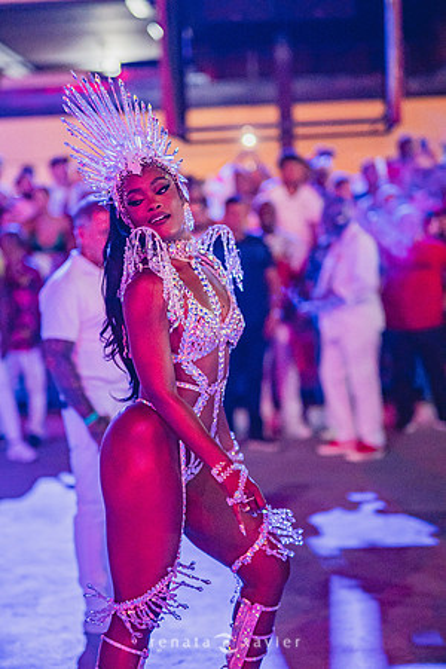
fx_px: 1394
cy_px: 334
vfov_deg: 27.0
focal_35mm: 75
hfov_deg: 18.2
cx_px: 223
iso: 1600
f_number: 1.2
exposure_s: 1/1000
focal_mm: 50
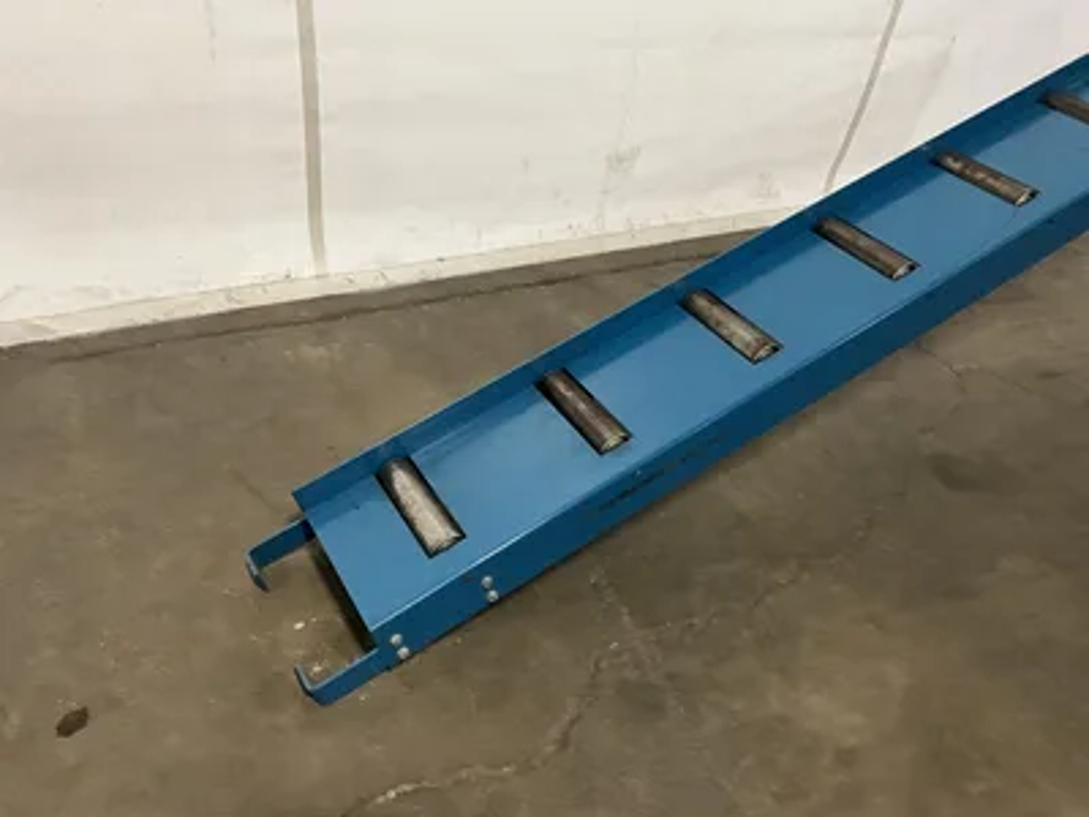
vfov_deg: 48.2
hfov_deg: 61.7
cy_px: 408
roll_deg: -7.0
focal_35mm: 29
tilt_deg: -39.5
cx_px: 544
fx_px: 912
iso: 160
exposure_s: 1/60
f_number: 1.8
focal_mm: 3
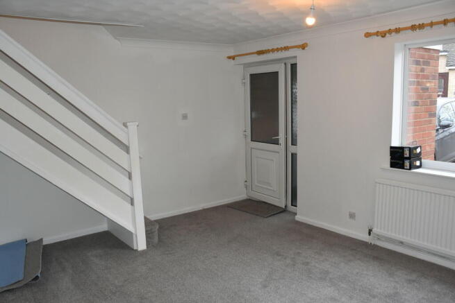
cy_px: 152
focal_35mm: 27
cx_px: 228
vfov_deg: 48.0
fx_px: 341
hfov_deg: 67.4
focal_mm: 18
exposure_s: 1/80
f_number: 4.5
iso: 800
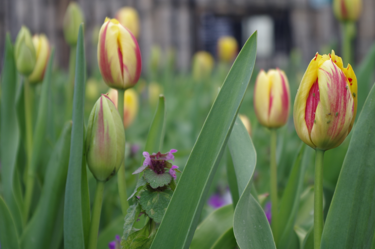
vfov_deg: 14.0
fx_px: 1014
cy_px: 111
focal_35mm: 98
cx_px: 191
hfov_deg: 20.9
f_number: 5.6
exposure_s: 1/100
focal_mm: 55
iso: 200
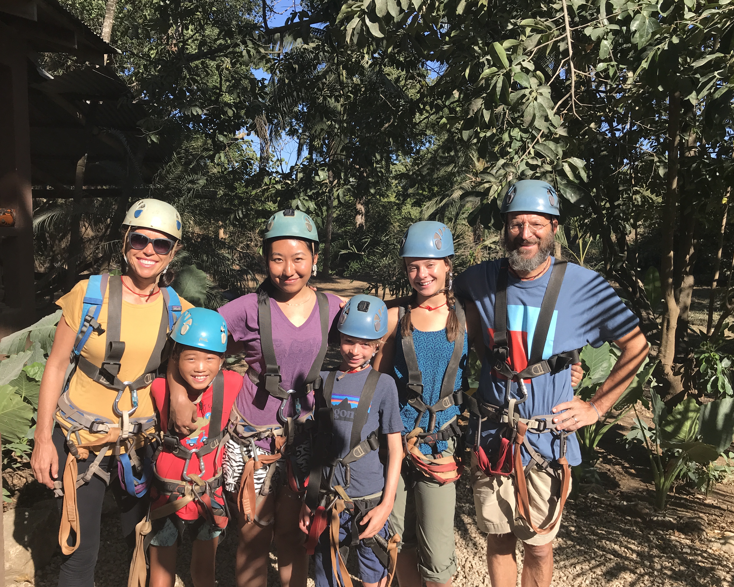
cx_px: 363
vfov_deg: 48.5
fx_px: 652
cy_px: 292
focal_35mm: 30
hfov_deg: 58.8
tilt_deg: -3.8
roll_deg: -0.4
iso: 20
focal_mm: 3.99
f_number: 1.8
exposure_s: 1/1451
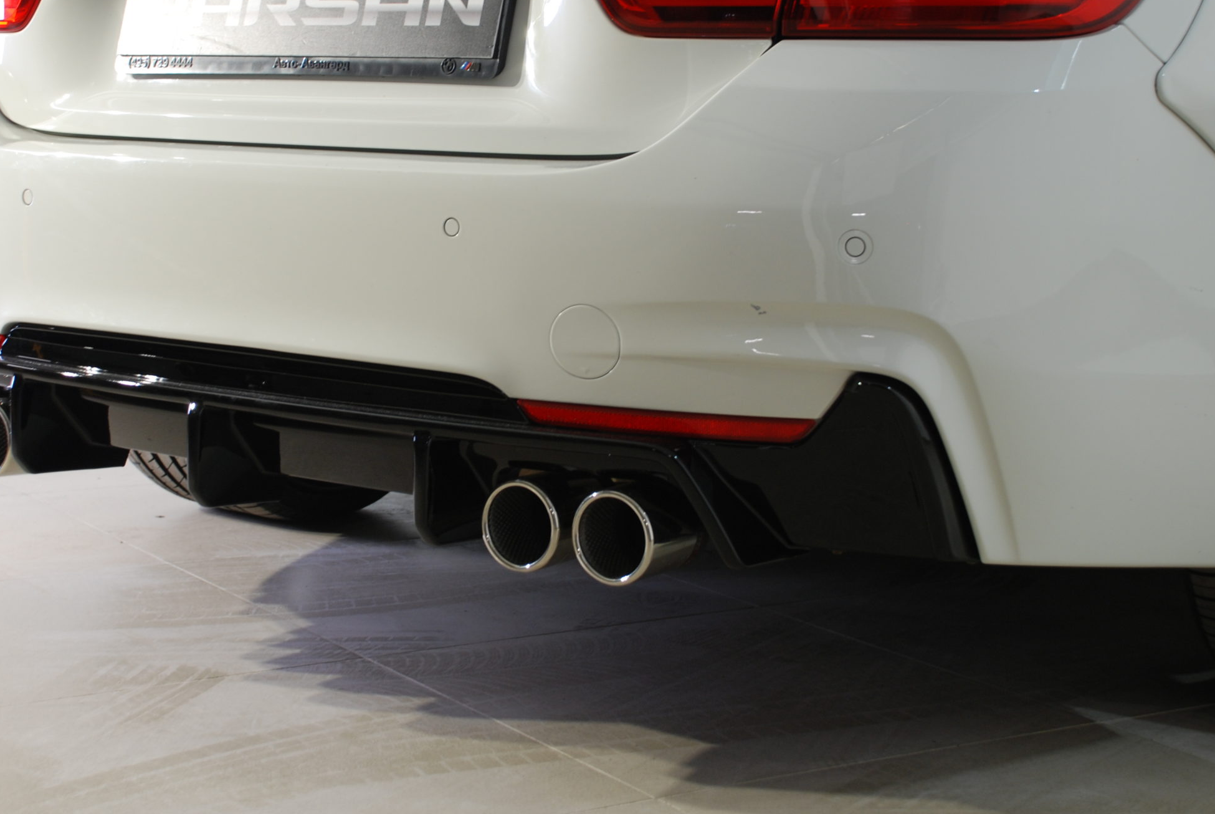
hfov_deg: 31.8
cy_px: 301
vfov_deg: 21.6
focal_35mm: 63
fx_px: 2129
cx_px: 531
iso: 160
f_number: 4.2
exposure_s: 1/5
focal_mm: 32
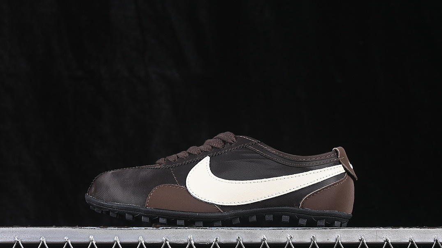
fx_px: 926
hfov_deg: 26.9
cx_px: 222
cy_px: 135
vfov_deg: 15.3
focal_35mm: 79
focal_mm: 50
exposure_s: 1/60
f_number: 6.3
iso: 160
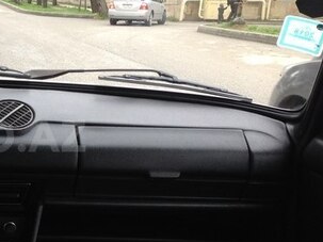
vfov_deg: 20.4
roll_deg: -0.7
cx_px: -23
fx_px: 672
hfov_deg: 25.3
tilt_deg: -10.6
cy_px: 136
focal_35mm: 72
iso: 80
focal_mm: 4.12
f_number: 2.4
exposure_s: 1/120
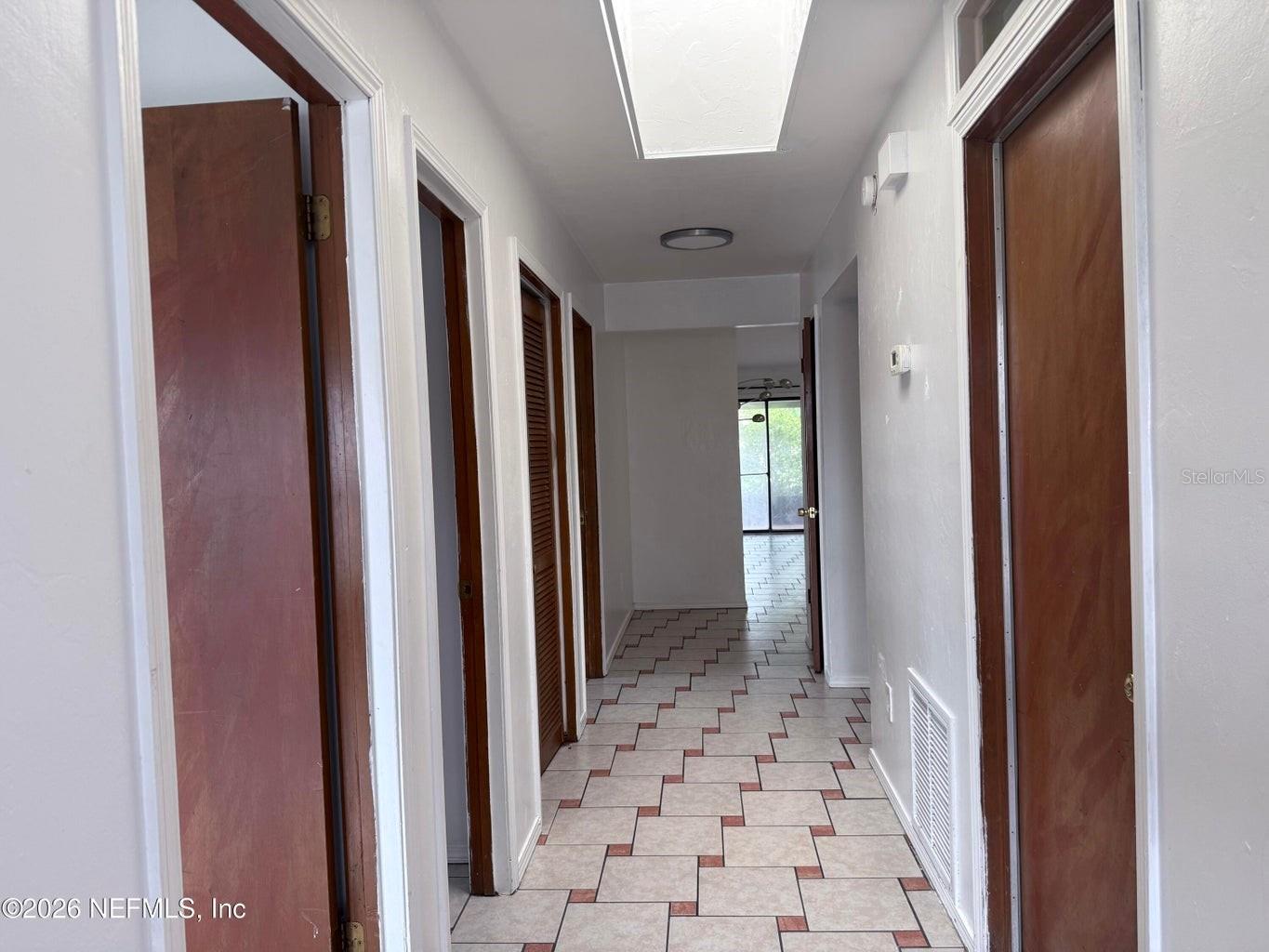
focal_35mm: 24
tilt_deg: -1.2
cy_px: 476
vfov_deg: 56.8
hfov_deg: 71.6
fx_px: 880
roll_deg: +1.8
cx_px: 634
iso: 125
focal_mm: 6.76
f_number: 1.78
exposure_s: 1/121
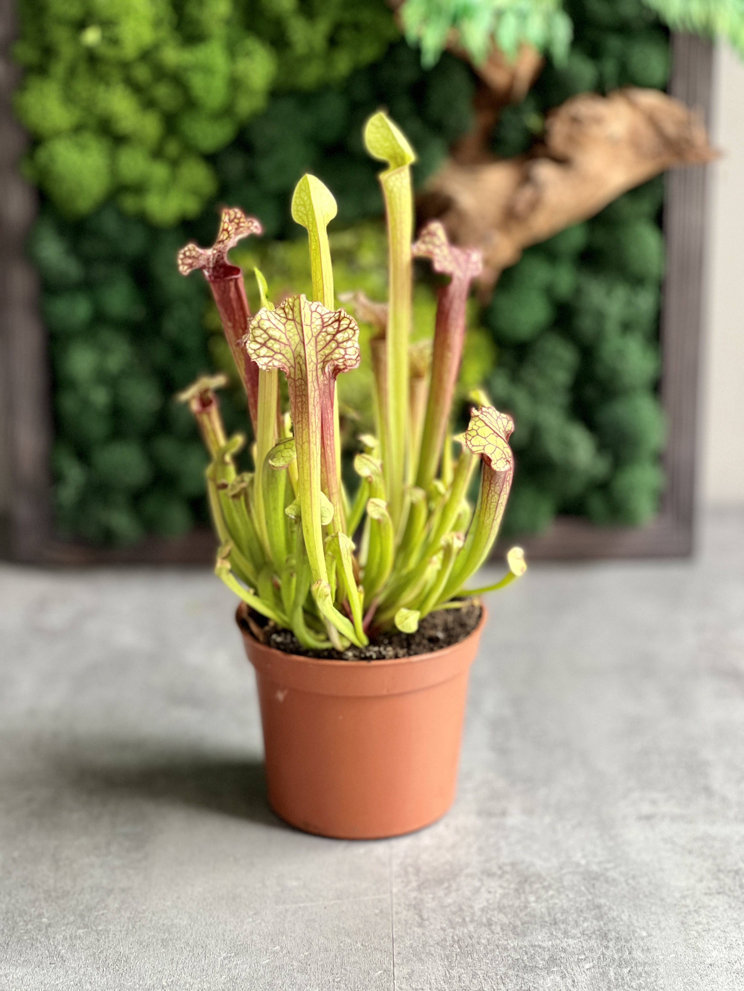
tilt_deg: -18.4
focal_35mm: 77
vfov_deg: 25.3
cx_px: 372
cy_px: 496
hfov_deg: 19.1
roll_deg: -0.8
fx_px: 2207
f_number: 2.8
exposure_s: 1/40
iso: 250
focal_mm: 9
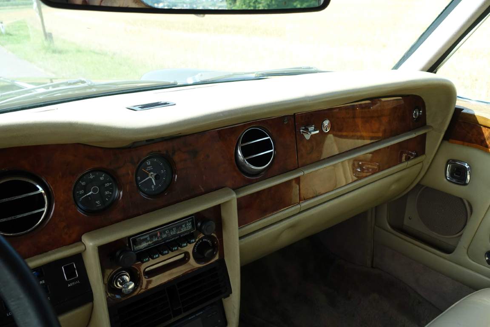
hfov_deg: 60.3
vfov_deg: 42.3
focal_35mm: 31
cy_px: 164
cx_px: 245
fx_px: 422
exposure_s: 1/160
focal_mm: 11.45
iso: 125
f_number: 4
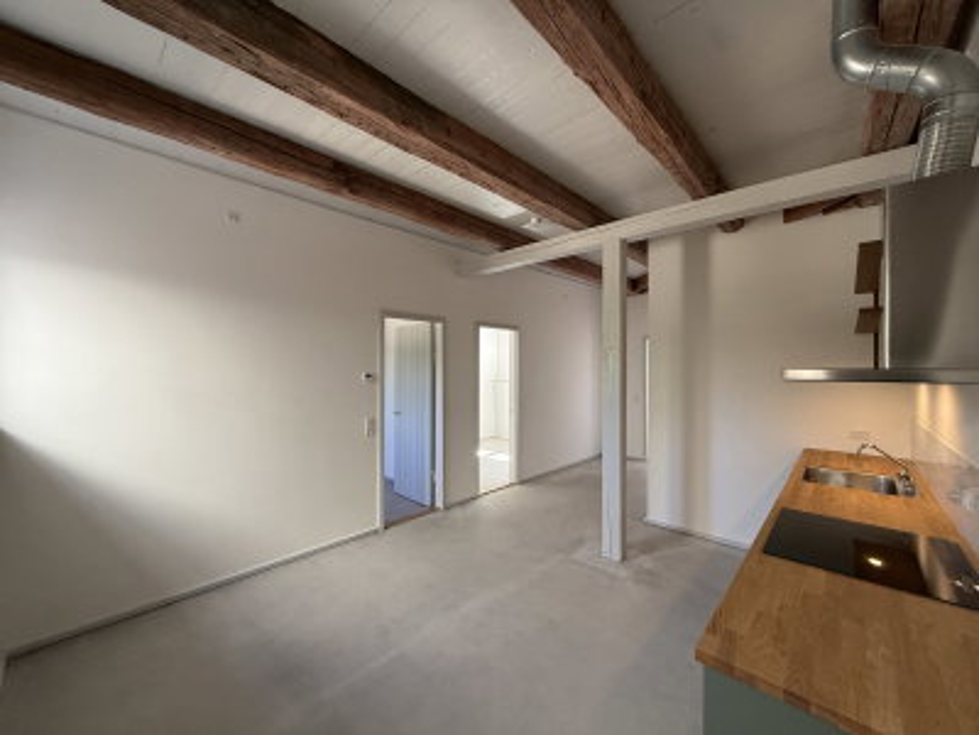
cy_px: 368
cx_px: 490
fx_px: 396
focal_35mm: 14
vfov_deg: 85.7
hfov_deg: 102.1
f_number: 2.2
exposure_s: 1/99
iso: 250
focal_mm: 2.22
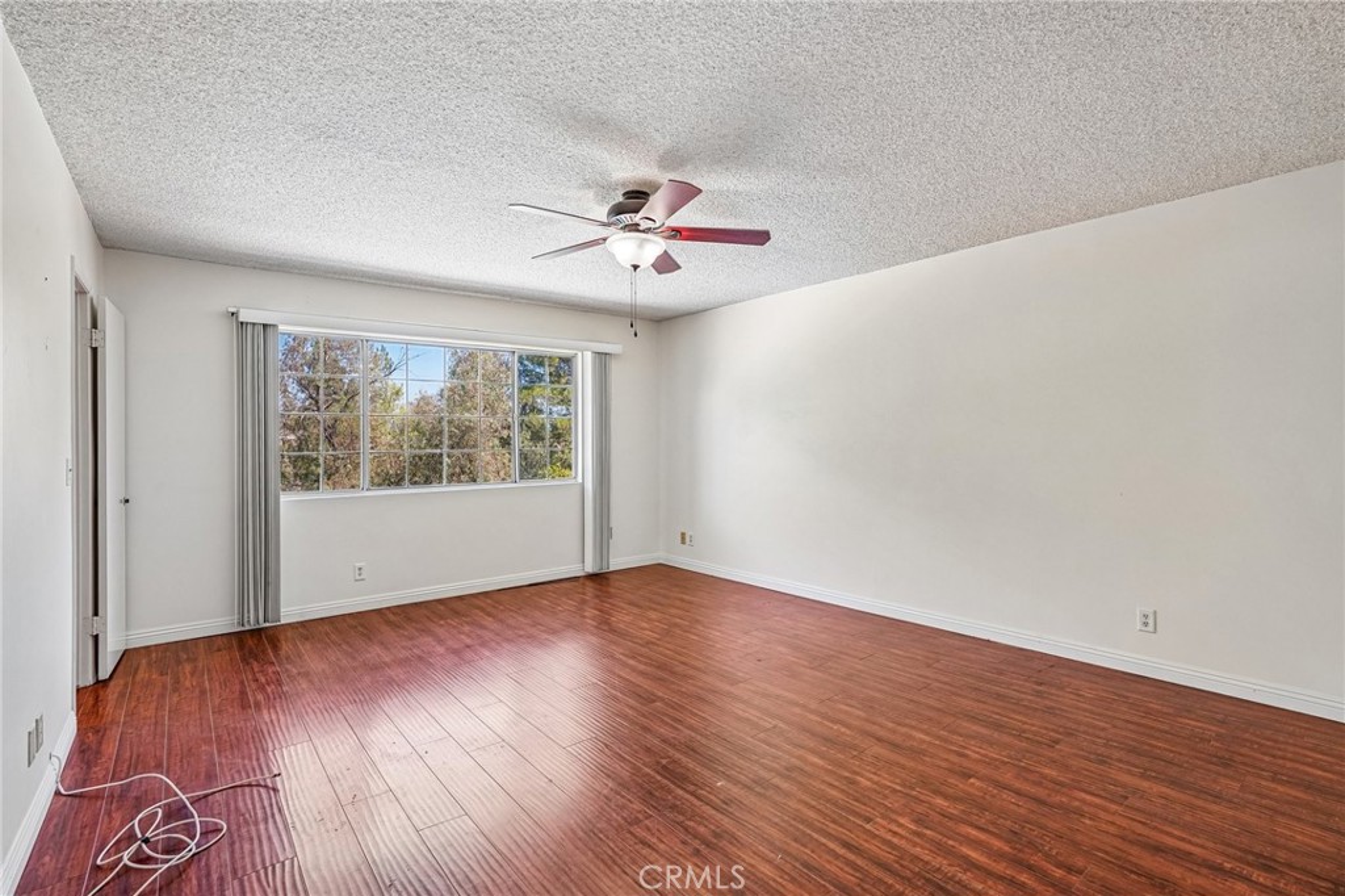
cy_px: 448
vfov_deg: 73.7
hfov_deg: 96.8
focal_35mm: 16
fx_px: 598
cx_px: 672
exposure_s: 1/25
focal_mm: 16
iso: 400
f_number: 8
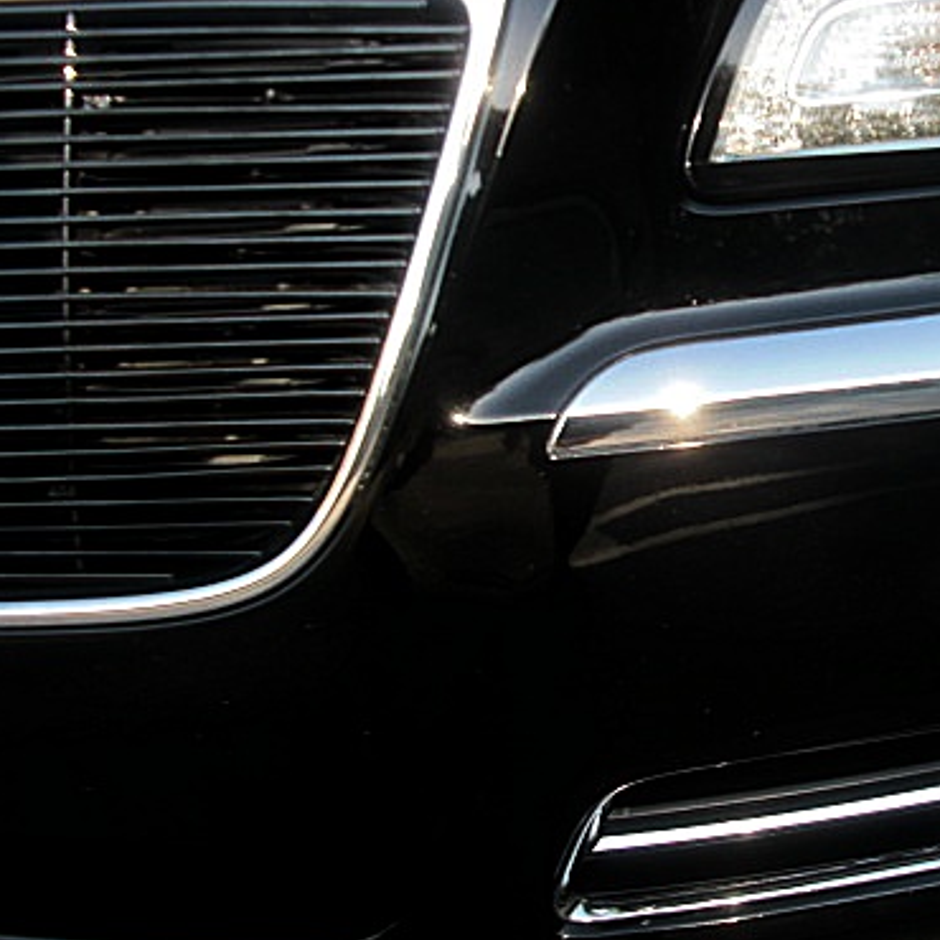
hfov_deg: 30.3
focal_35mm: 55
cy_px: 429
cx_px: 757
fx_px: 1690
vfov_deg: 31.1
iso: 50
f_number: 2.8
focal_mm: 6.3
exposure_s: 1/160
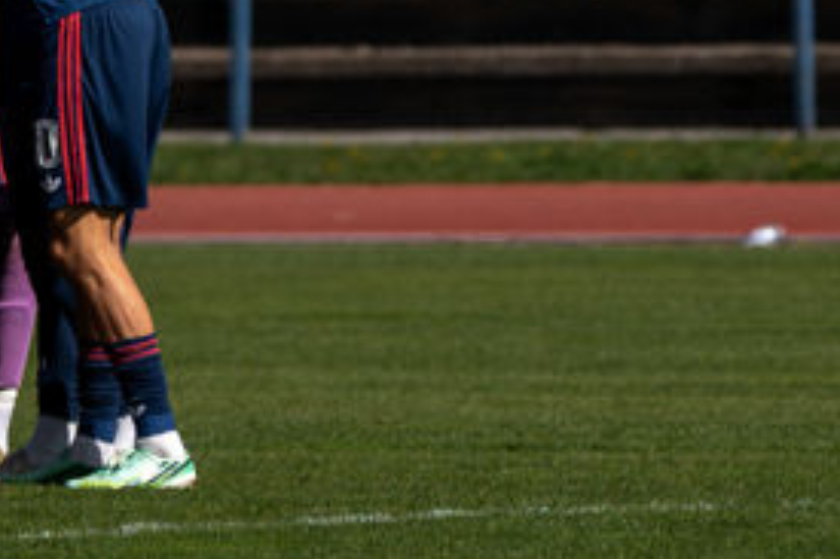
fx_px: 13571
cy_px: 41
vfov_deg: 2.4
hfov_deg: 3.5
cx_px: -304
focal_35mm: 582
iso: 100
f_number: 4
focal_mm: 200
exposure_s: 1/2000
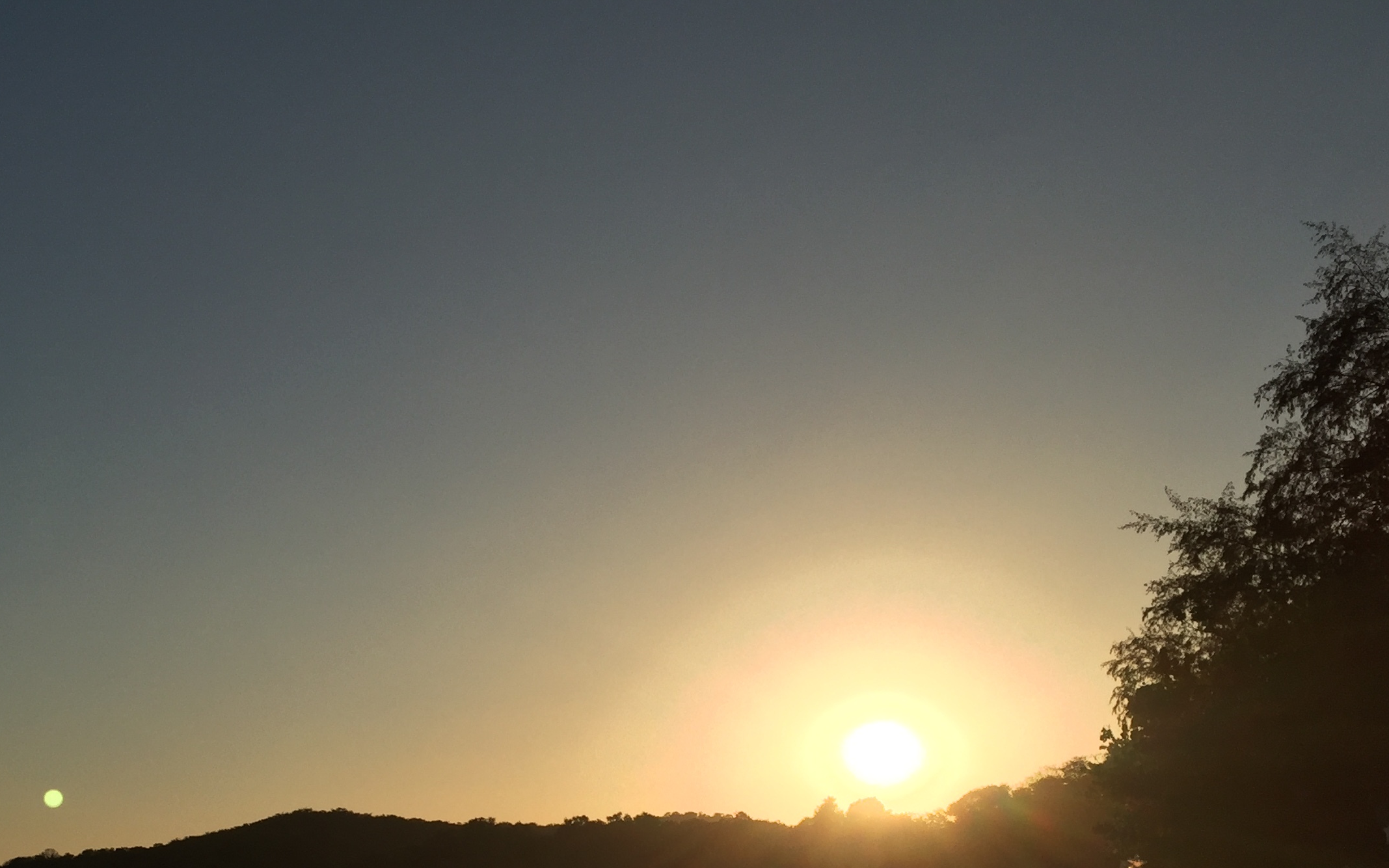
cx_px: 483
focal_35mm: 47
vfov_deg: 26.4
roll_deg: -0.6
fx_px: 1779
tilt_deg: +4.1
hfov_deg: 42.2
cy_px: 794
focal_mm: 4.15
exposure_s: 1/6623
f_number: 2.2
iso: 32
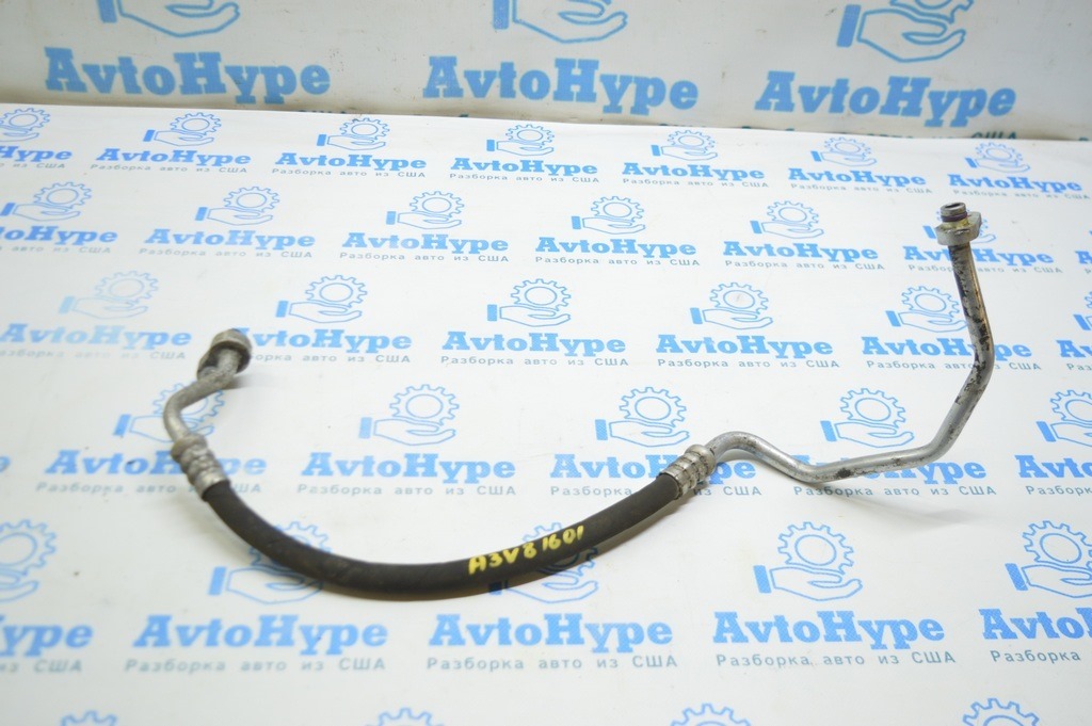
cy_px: 363
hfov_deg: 53.2
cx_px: 546
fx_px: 1091
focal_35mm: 36
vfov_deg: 36.8
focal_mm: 24
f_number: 4
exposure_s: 1/40
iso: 400
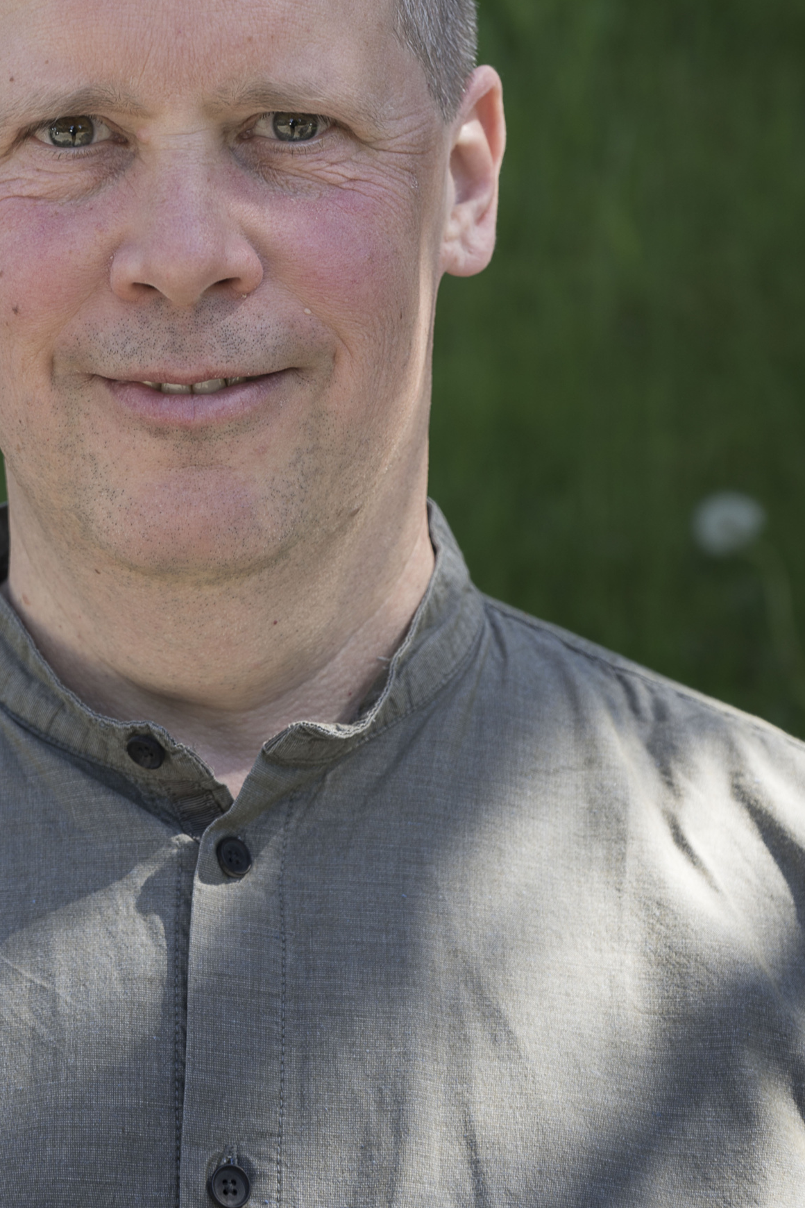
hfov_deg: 13.3
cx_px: 249
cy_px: 364
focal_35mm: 103
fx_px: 3455
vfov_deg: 19.7
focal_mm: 70
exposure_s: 1/80
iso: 100
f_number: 6.3
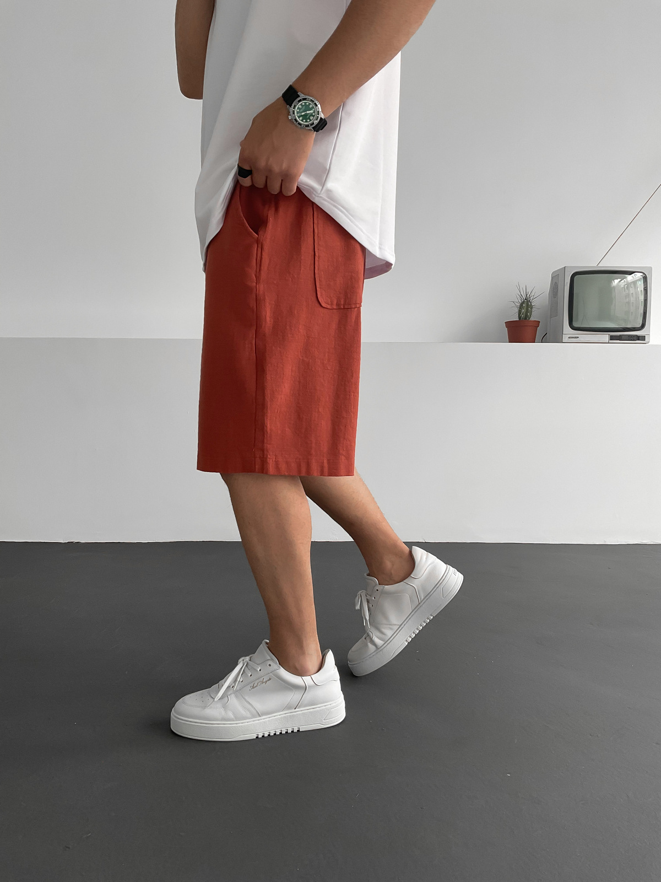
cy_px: 441
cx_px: 330
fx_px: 738
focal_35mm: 29
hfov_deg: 48.2
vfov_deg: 61.7
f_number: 1.8
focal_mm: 3
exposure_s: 1/120
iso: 40
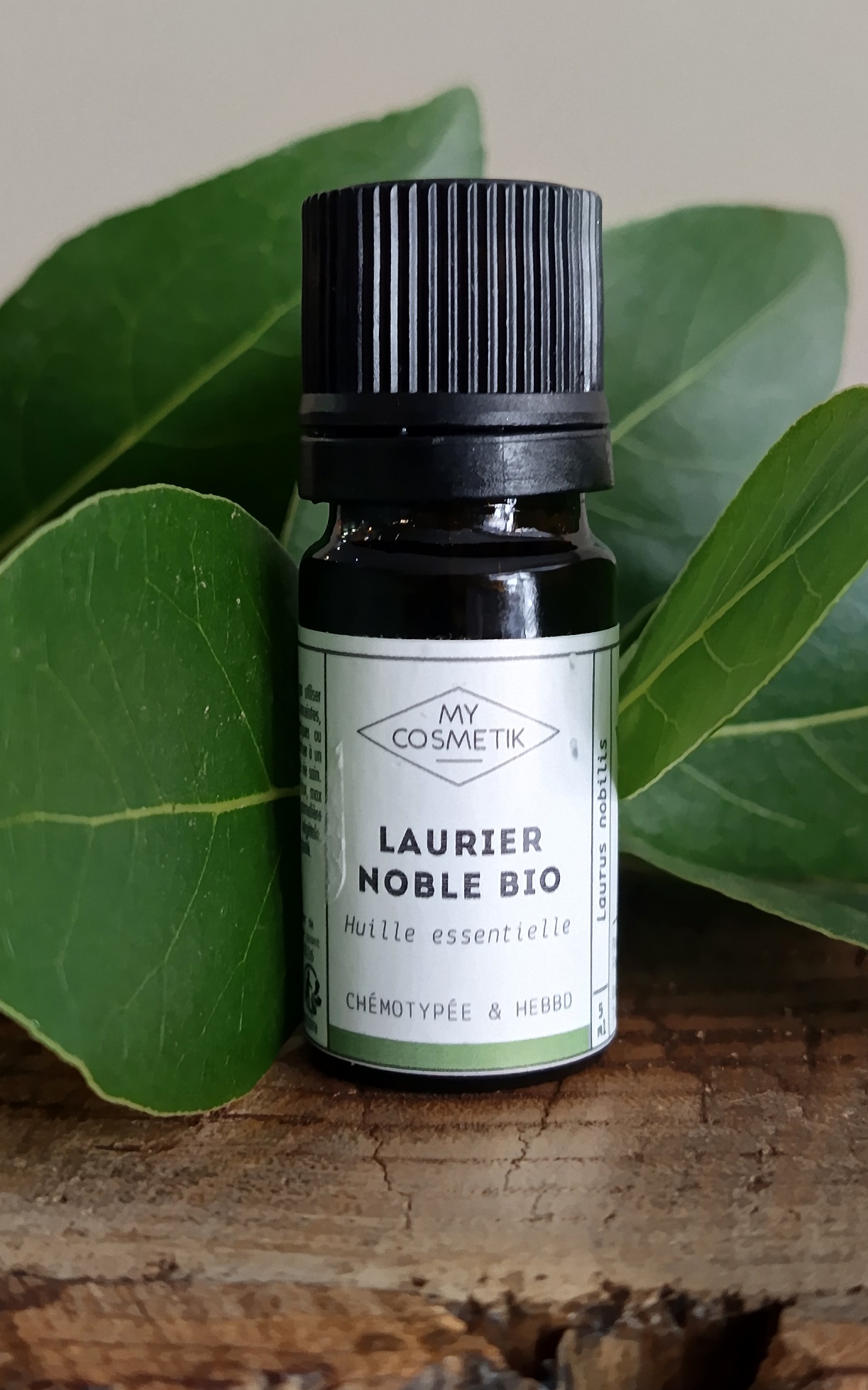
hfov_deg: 47.6
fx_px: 984
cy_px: 683
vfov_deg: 70.4
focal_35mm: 26
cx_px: 441
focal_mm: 5.31
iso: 803
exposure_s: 1/50
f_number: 1.7
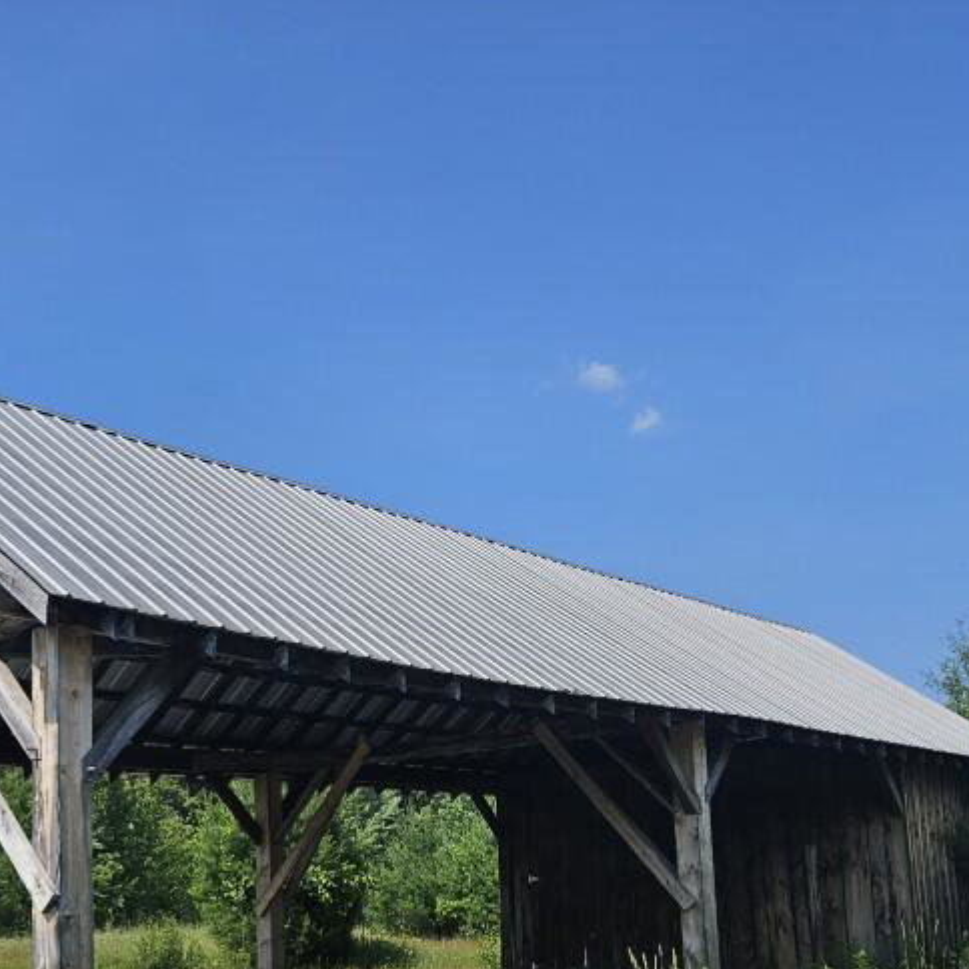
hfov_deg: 38.7
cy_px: 717
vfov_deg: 38.3
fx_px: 1362
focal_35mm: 43
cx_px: 314
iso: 25
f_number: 1.8
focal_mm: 5.4
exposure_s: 1/2558
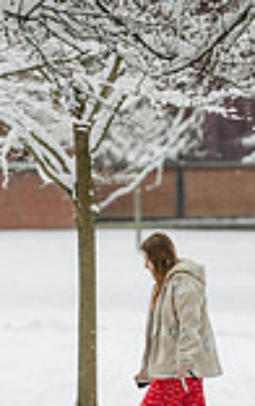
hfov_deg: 1.7
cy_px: 157
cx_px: 200
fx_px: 8386
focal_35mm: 757
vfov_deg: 2.8
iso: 320
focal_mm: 200
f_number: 3.5
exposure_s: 1/400
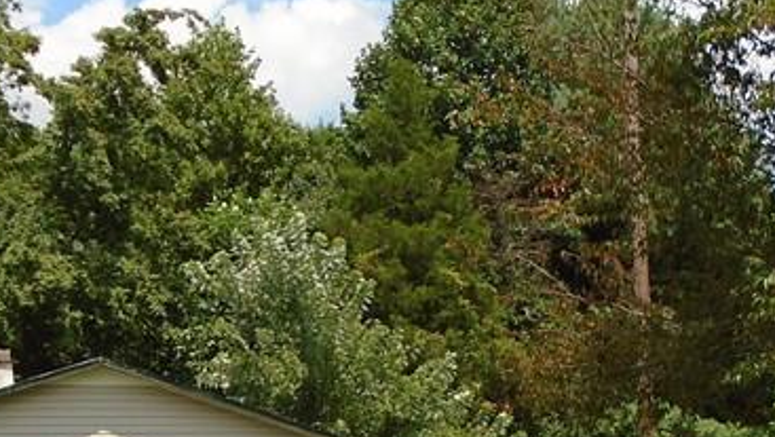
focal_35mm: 79
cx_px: 547
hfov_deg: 26.6
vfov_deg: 15.0
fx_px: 1625
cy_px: 464
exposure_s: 1/1000
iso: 100
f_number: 3.2
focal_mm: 4.6
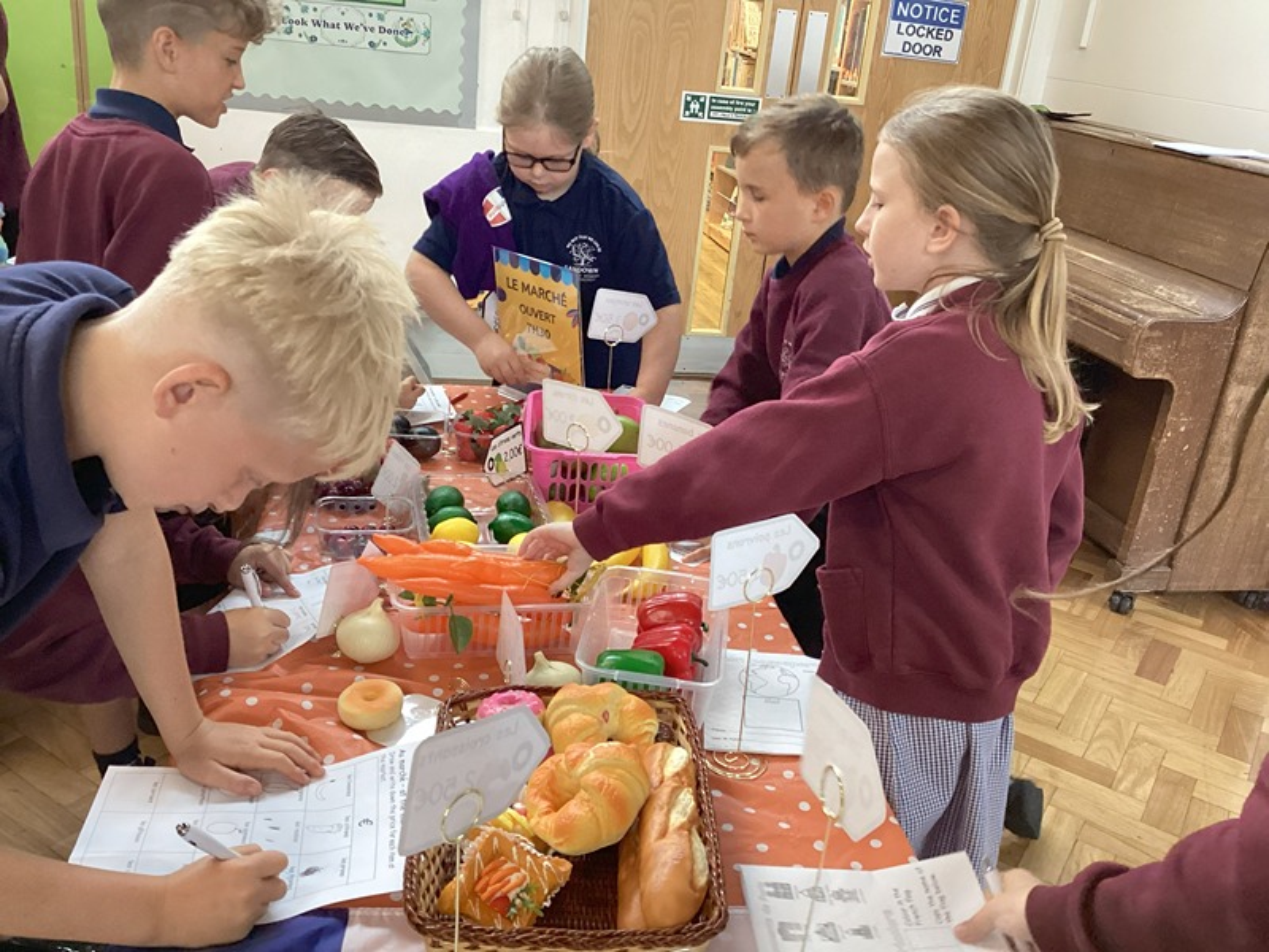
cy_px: 476
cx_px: 634
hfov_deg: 58.4
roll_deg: -6.3
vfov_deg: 45.4
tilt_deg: -22.2
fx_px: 1136
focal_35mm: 31
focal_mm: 3.3
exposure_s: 1/60
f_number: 2.4
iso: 250
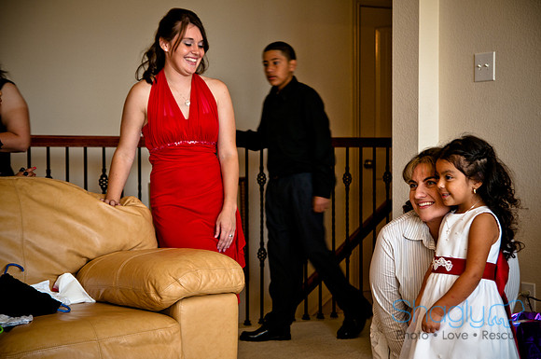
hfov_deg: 27.0
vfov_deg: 18.1
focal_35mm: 75
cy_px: 180
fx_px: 1126
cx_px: 270
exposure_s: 1/50
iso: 400
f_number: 3.5
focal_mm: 50
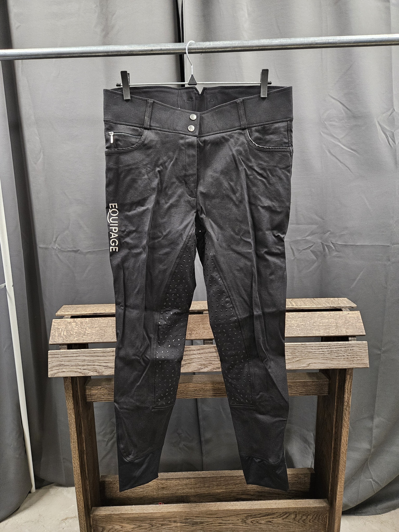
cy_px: 266
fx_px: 353
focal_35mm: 23
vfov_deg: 73.9
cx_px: 200
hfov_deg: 58.9
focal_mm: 5.4
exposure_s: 1/100
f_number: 1.8
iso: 500
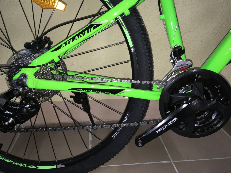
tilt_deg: -23.3
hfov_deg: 60.0
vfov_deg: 46.8
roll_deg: -1.1
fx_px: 200
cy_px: 85
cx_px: 116
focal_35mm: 30
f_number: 2.2
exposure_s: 1/25
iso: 50
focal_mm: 4.15
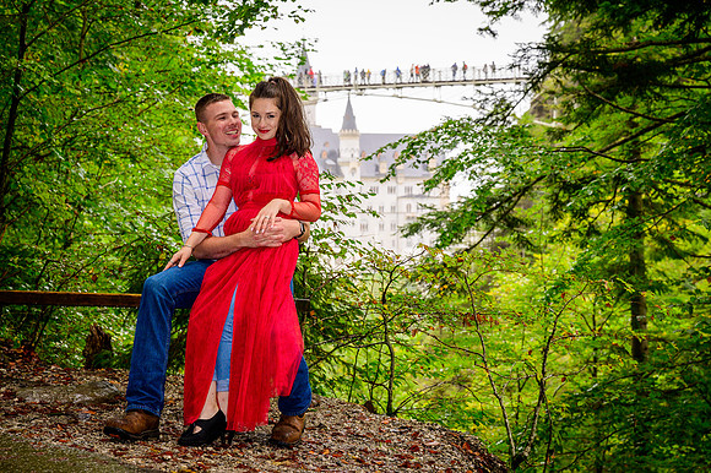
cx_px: 356
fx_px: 1286
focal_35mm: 65
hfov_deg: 30.9
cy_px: 236
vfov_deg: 20.8
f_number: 6.3
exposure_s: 1/125
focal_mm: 63
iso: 400
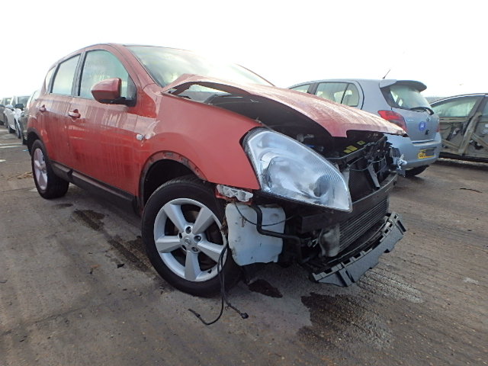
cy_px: 183
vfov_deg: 63.4
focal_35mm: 21
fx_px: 296
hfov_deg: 79.0
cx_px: 244
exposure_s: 1/400
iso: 125
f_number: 3.5
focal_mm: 3.7
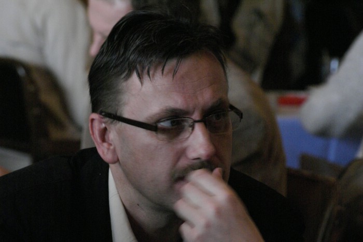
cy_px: 121
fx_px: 2725
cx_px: 182
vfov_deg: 5.1
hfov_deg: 7.6
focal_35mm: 270
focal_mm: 180
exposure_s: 1/25
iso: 1600
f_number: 10
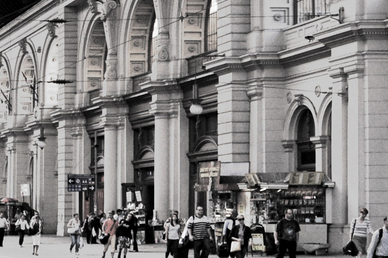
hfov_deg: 15.3
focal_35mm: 116
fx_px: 1249
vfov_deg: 11.5
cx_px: -300
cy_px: -54
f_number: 8
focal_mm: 18
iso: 200
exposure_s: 1/250
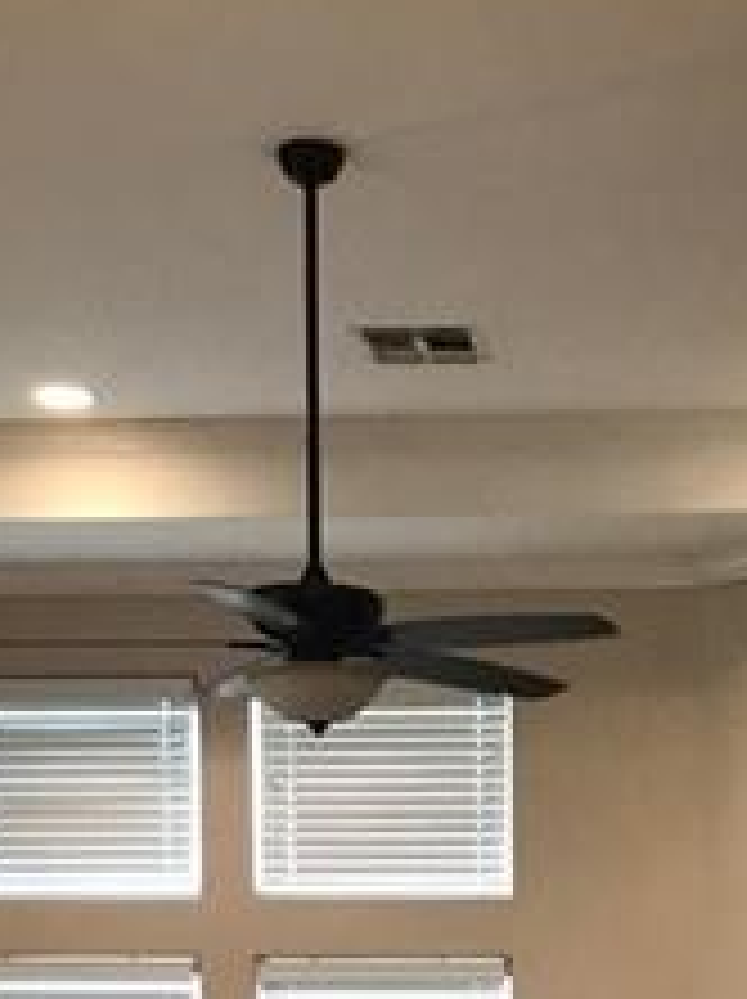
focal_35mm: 97
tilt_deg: -1.7
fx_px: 2796
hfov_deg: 15.1
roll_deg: +0.7
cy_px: 1382
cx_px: 621
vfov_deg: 18.5
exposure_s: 1/20
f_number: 1.8
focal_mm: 3.99
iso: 40
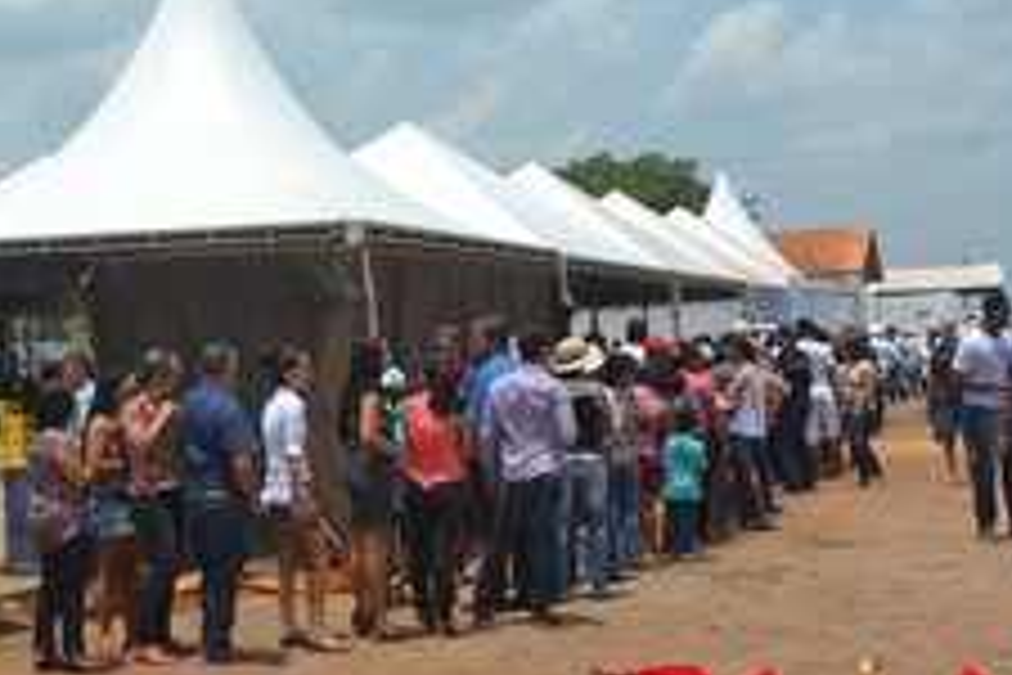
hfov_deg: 32.5
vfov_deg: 22.6
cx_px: 211
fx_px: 1687
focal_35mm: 60
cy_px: 292
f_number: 10
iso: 100
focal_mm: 20
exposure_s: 1/400
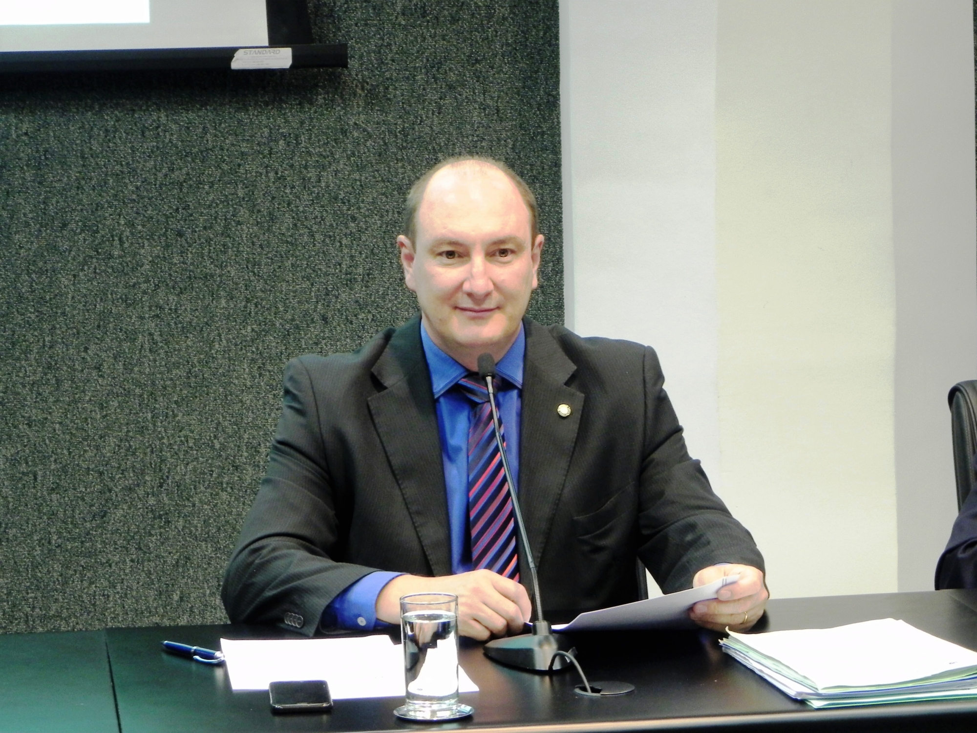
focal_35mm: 117
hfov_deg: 16.8
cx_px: 488
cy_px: 366
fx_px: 3302
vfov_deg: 12.7
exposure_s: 1/15.4
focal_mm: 20.8
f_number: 4
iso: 400
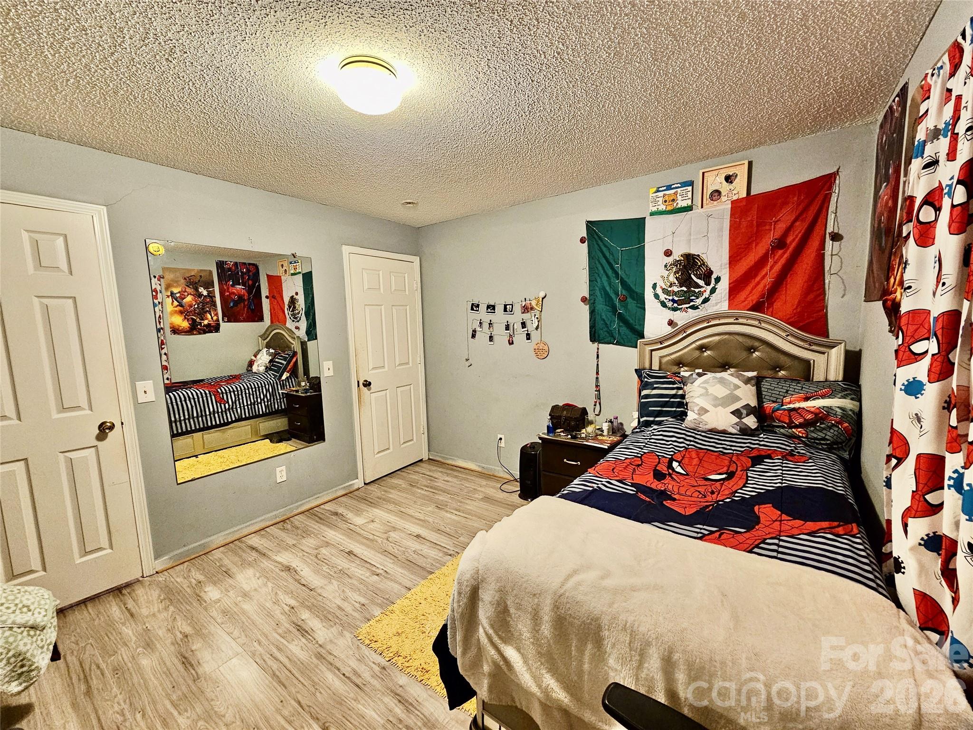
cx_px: 486
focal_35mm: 13
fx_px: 365
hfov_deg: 106.2
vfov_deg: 89.9
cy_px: 365
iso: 400
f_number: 2.2
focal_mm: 2.2
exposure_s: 1/30
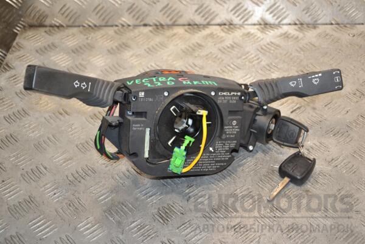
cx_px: 182
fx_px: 639
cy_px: 122
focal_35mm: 63
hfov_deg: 31.9
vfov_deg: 21.6
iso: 800
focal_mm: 42
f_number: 5
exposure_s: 1/200
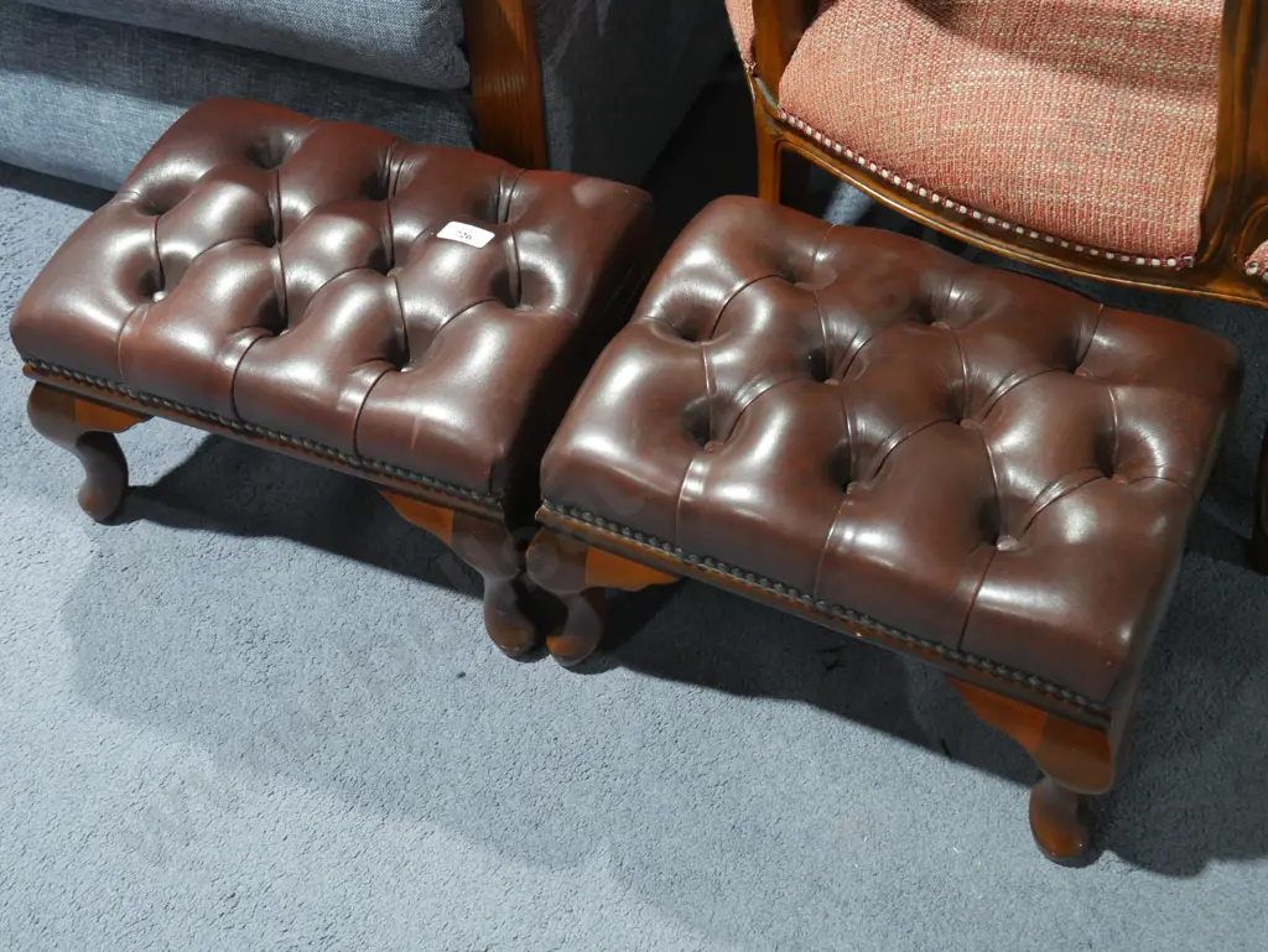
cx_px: 634
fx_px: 1686
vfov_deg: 31.5
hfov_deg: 41.2
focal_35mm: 46
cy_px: 476
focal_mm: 23
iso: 1600
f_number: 5.1
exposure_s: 1/60
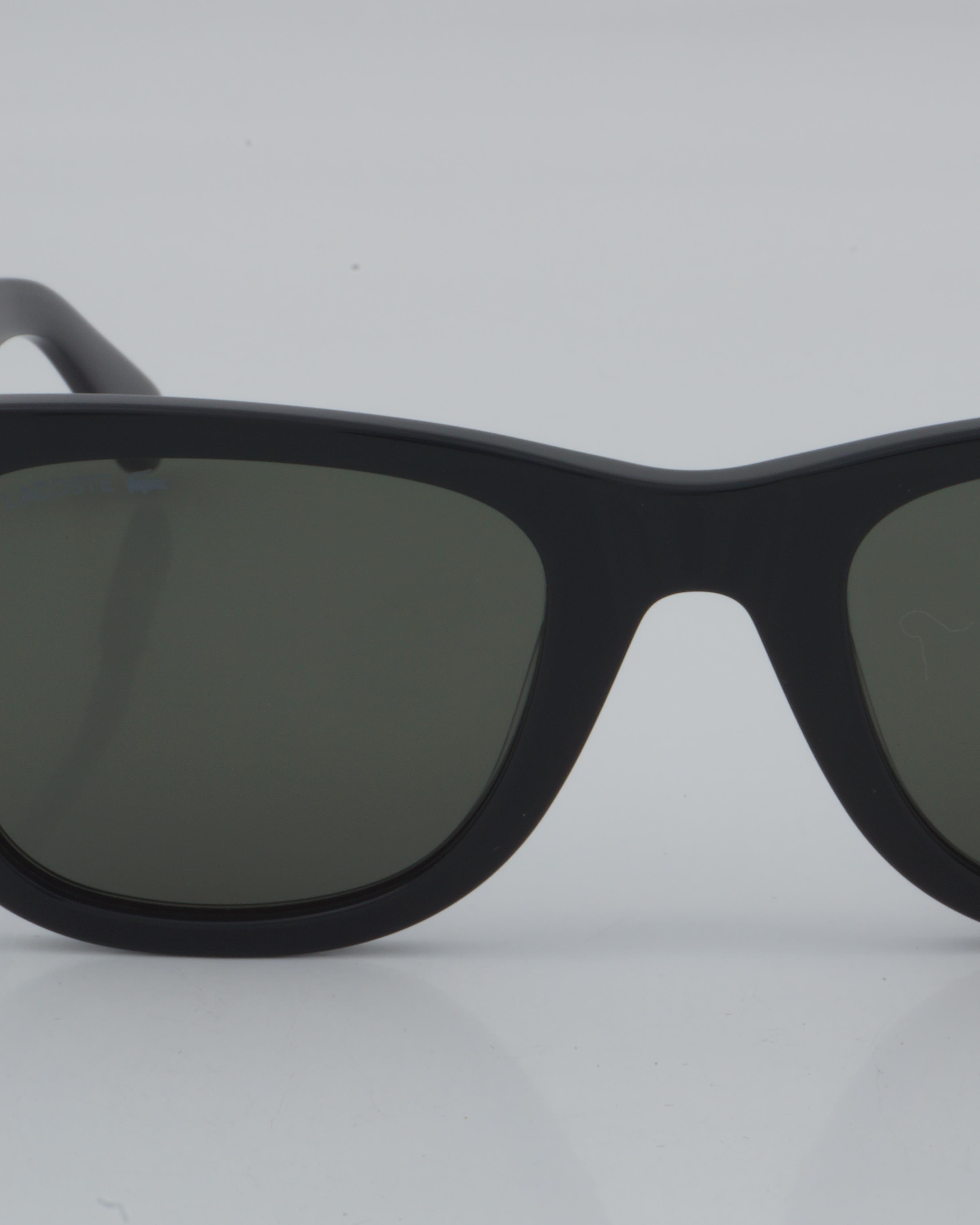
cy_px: 613
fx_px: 4231
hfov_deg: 13.2
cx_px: 694
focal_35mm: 117
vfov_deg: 16.5
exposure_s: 1/4
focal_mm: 55
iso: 100
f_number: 32
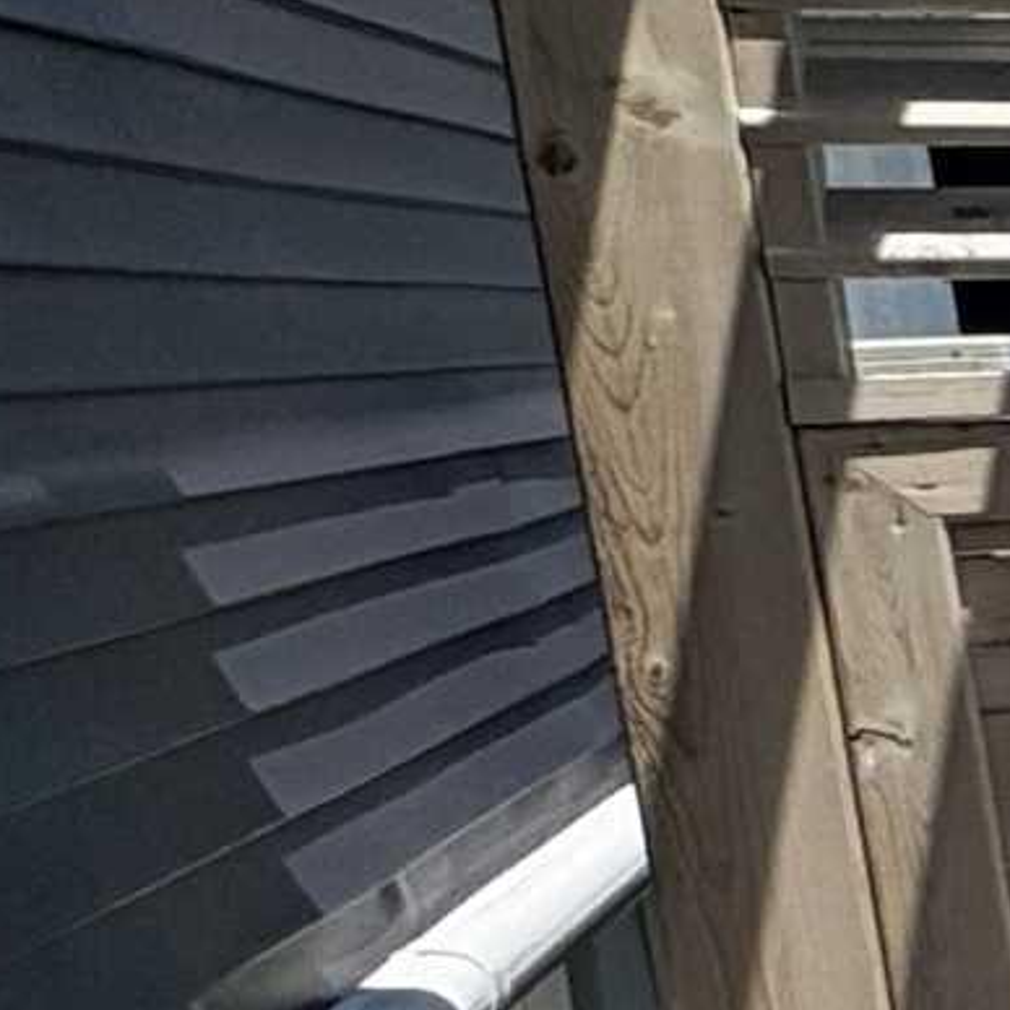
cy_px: 763
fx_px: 3235
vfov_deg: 17.6
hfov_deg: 9.2
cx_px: 3676
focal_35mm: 98
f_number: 2.2
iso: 50
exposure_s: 1/2208
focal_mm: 2.22
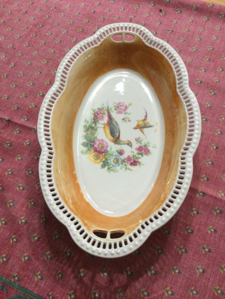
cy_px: 150
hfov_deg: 45.4
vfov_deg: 58.3
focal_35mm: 31
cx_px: 112
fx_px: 269
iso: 200
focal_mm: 3.3
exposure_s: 1/33
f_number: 2.4
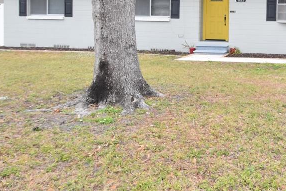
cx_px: 243
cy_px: 24
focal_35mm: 42
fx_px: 334
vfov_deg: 30.7
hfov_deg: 43.4
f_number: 5.6
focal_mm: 10
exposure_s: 1/125
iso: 400
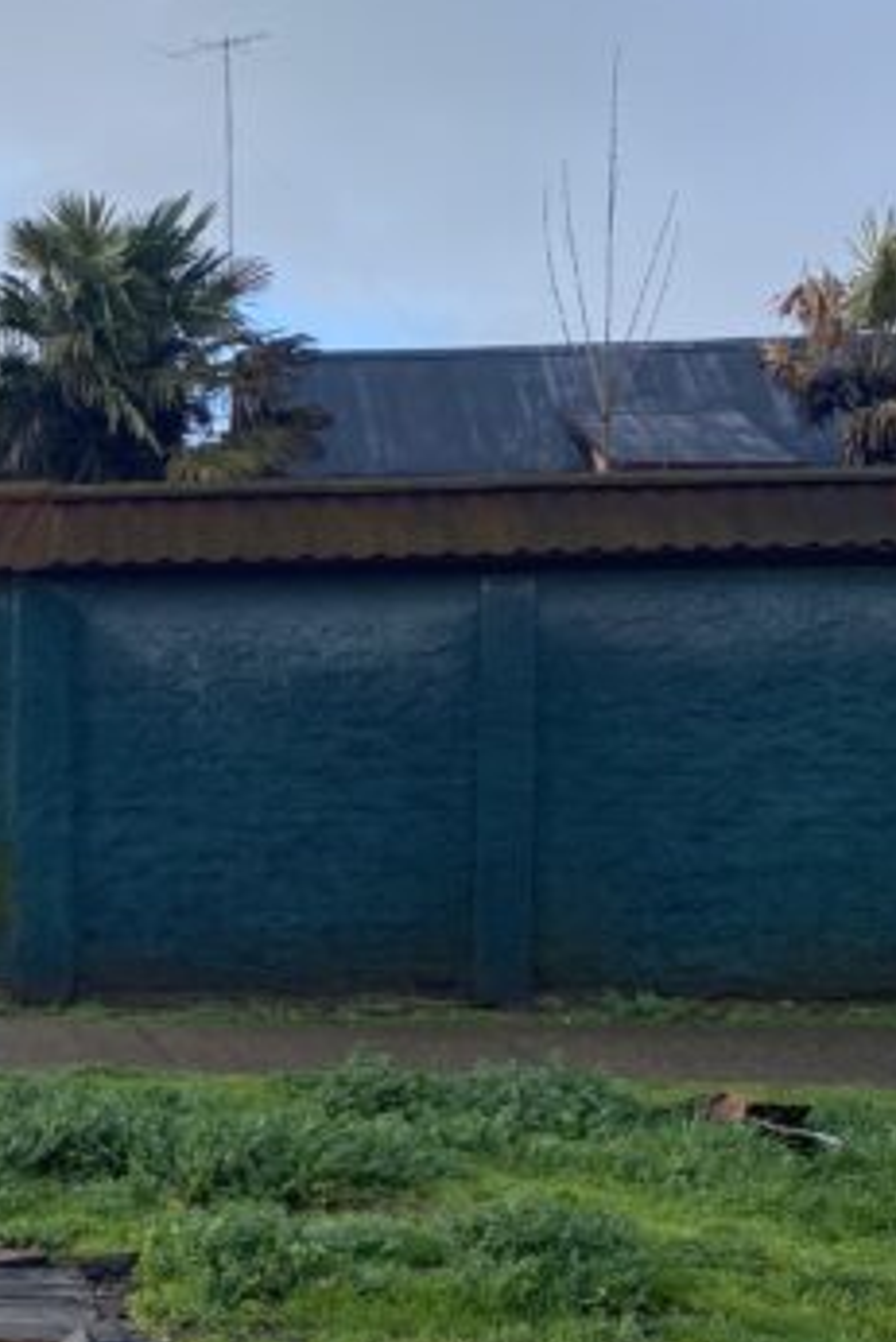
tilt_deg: -5.1
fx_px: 2238
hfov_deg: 20.0
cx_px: -392
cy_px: 966
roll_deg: +0.3
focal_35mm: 60
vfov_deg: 32.9
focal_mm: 4.25
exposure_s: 1/1093
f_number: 1.8
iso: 32
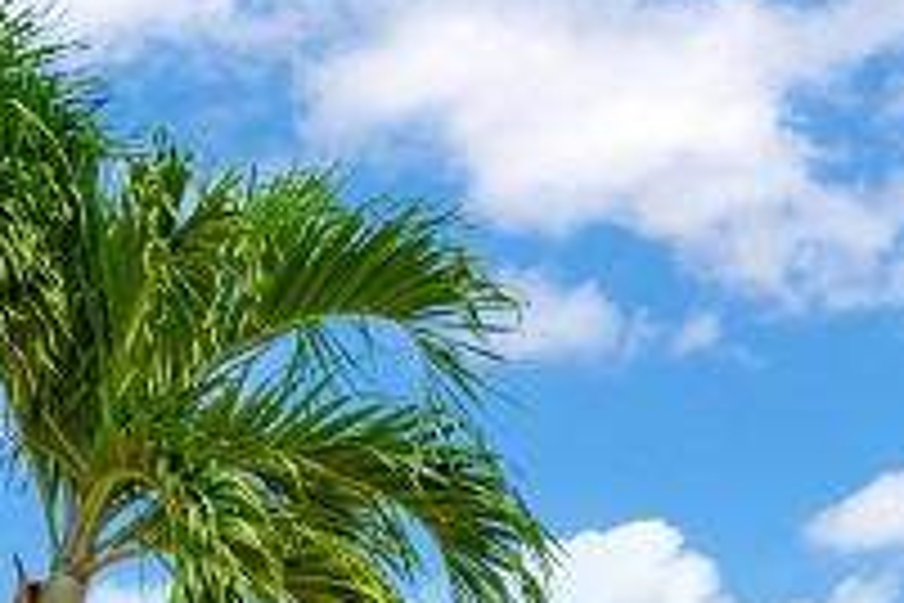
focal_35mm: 123
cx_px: 519
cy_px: 1141
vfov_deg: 10.4
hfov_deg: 16.6
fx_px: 3088
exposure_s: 1/200
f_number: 10
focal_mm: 30
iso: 80
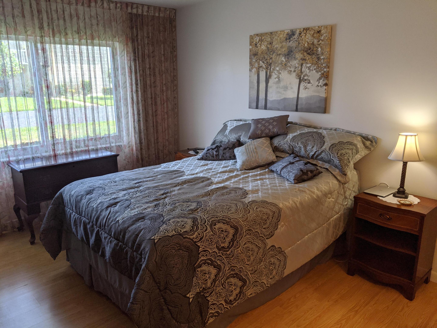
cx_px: 218
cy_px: 164
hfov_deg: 65.3
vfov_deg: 51.4
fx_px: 341
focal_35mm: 27
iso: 71
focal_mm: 4.44
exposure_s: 1/120
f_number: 1.8
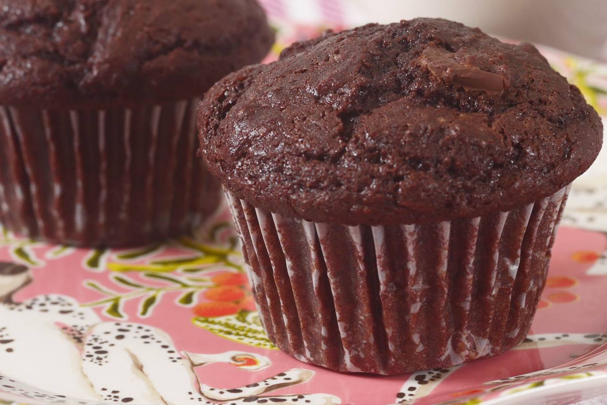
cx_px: 305
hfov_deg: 12.9
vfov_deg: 8.6
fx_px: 2690
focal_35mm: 160
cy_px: 203
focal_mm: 105
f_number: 8
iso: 100
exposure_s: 1/30
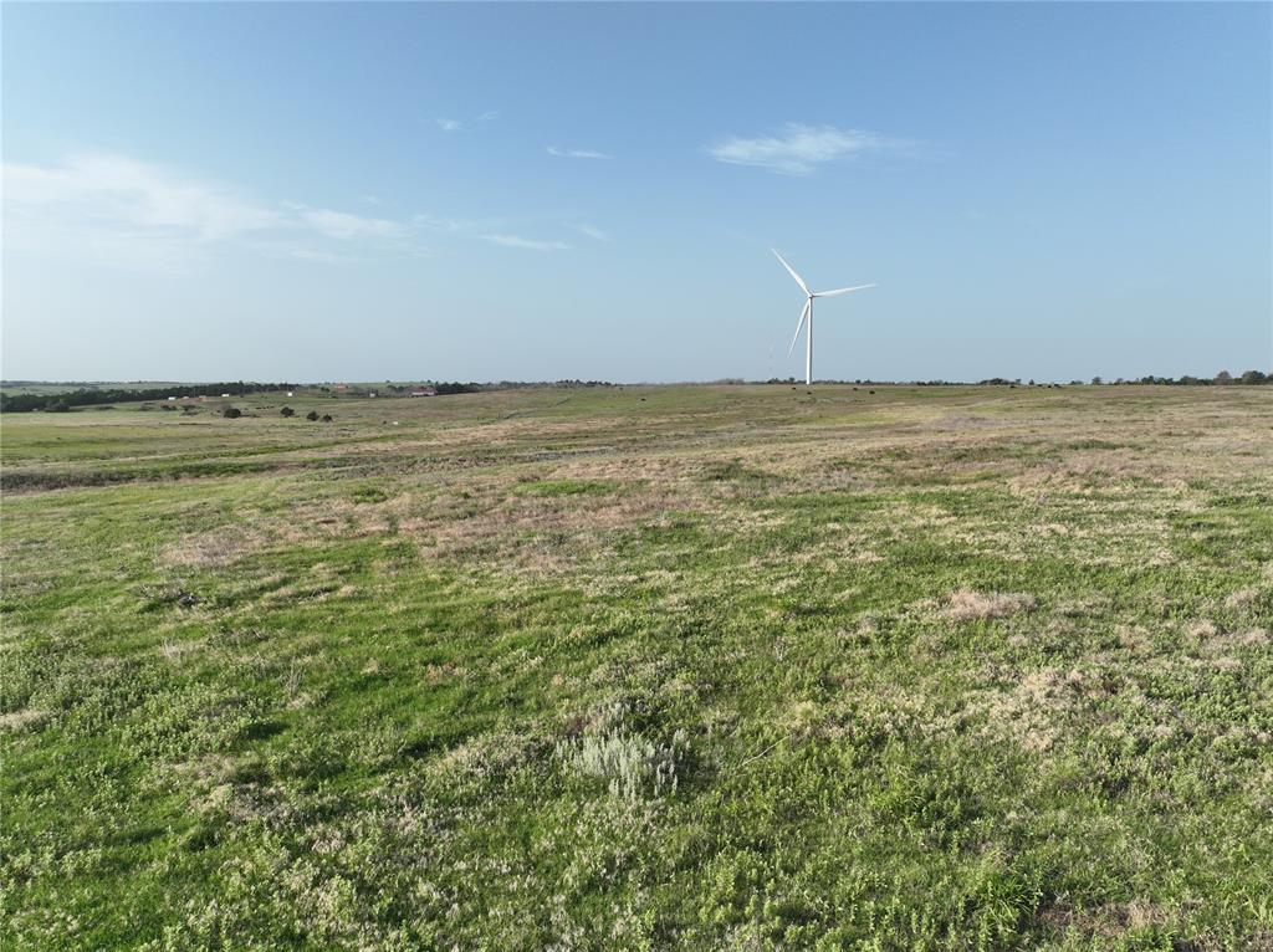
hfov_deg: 71.6
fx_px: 882
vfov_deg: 56.7
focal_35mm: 24
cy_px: 476
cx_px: 636
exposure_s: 1/1000
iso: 100
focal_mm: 12.29
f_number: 2.8
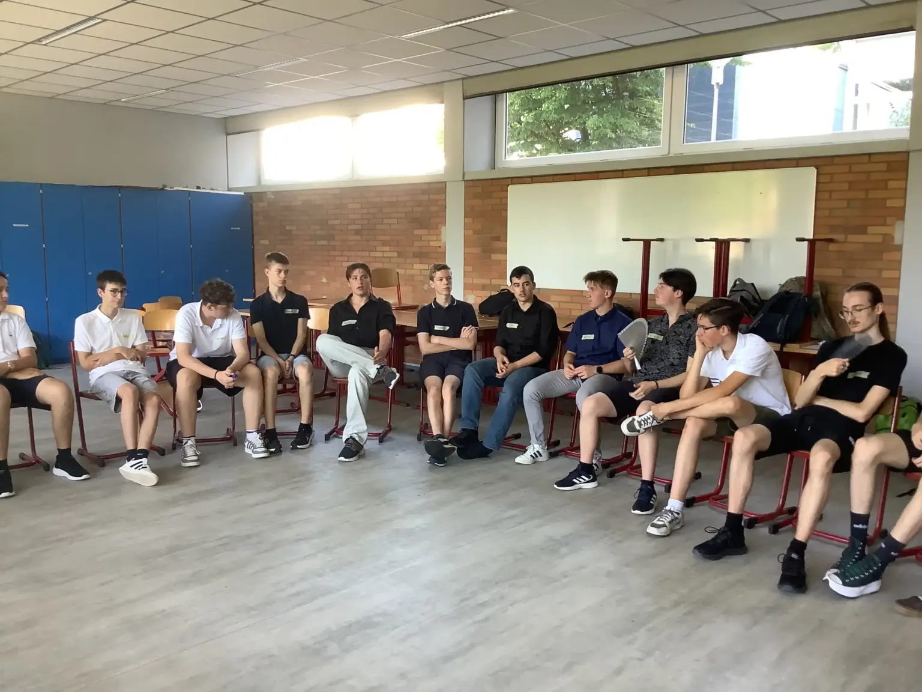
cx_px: 461
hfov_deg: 58.4
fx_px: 826
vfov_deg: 45.4
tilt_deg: -7.2
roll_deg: +2.0
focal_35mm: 31
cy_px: 346
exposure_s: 1/50
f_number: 2.4
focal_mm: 3.3
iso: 100
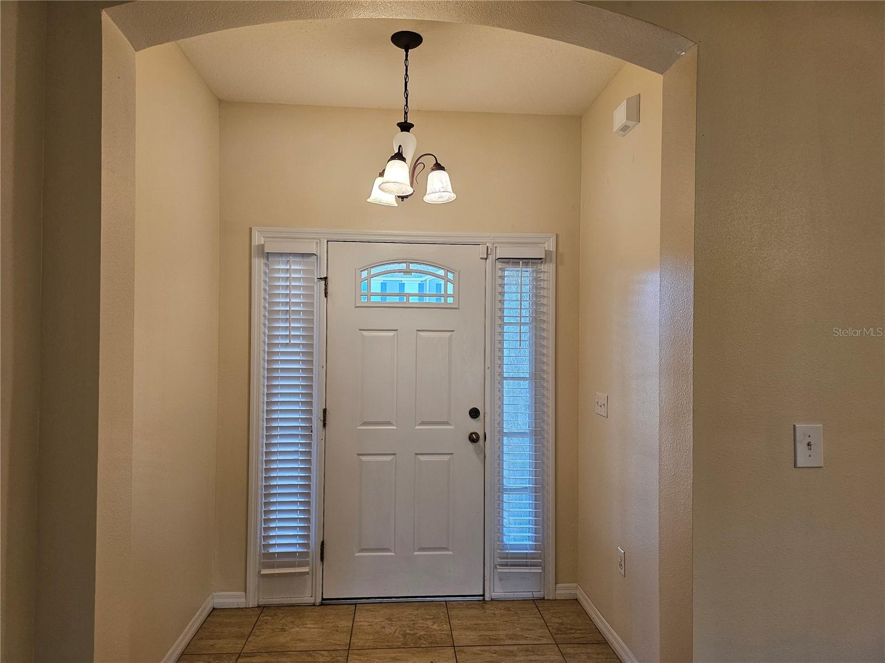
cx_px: 442
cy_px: 332
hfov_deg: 73.9
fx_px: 588
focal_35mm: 23
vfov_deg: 58.9
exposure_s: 1/120
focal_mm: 6.3
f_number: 1.7
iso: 160
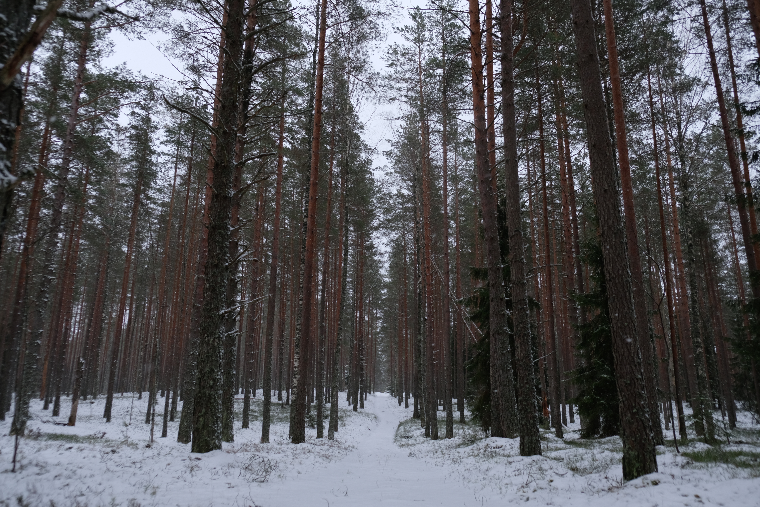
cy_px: 254
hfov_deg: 65.4
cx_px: 380
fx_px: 591
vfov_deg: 46.5
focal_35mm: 28
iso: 400
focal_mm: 18.8
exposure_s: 1/125
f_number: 3.2
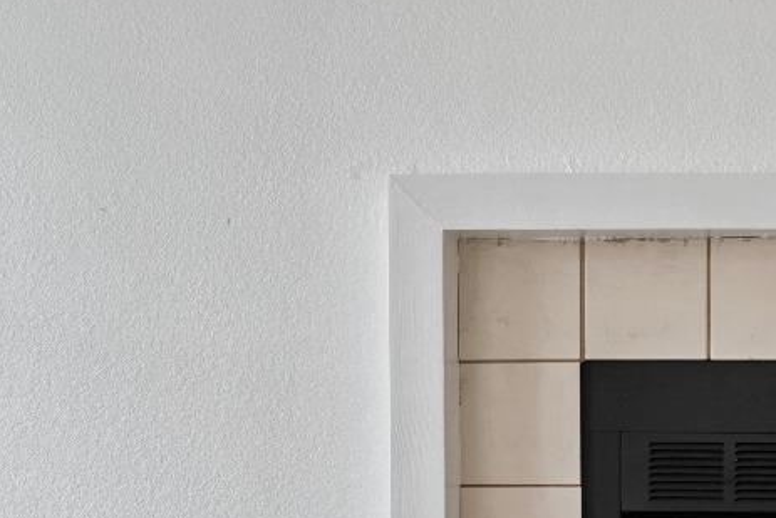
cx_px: 908
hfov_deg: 22.8
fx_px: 1781
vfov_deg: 16.2
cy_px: 521
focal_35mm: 83
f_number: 8
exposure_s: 1/8
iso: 1250
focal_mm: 17
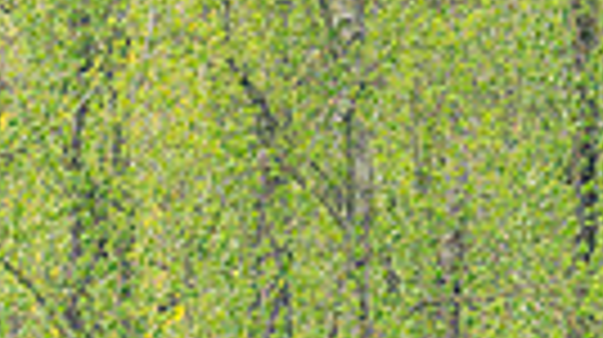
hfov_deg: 0.7
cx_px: -141
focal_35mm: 2915
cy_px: 461
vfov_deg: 0.4
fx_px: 46553
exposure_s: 1/1000
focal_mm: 400
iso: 400
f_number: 4.5
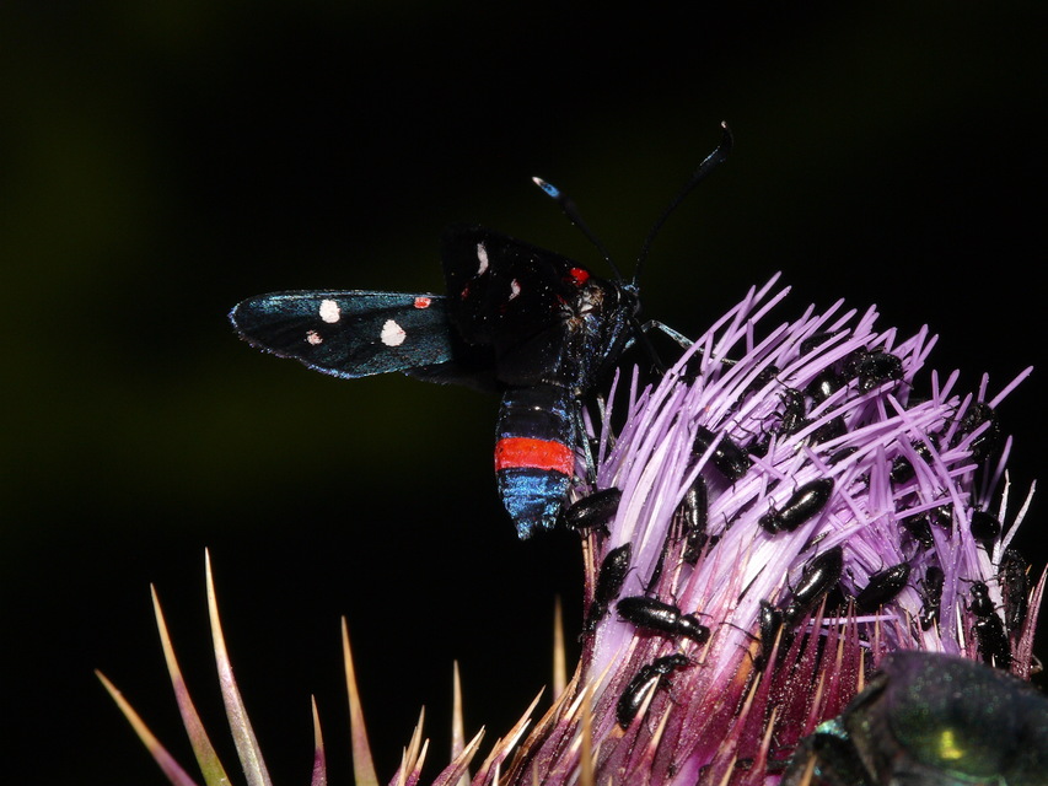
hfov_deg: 9.1
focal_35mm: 218
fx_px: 6601
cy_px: 393
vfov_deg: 6.8
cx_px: 524
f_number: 11
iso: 100
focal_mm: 46.2
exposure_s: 1/640
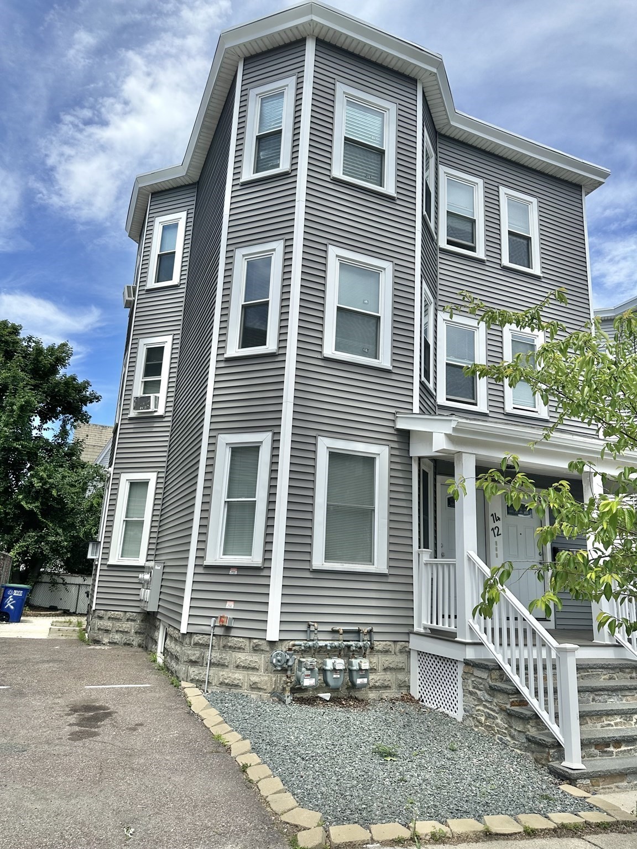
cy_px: 424
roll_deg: -3.5
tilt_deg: +15.3
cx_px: 318
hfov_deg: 56.8
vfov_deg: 71.6
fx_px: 589
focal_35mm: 24
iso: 80
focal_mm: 6.86
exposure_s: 1/3861
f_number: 1.78
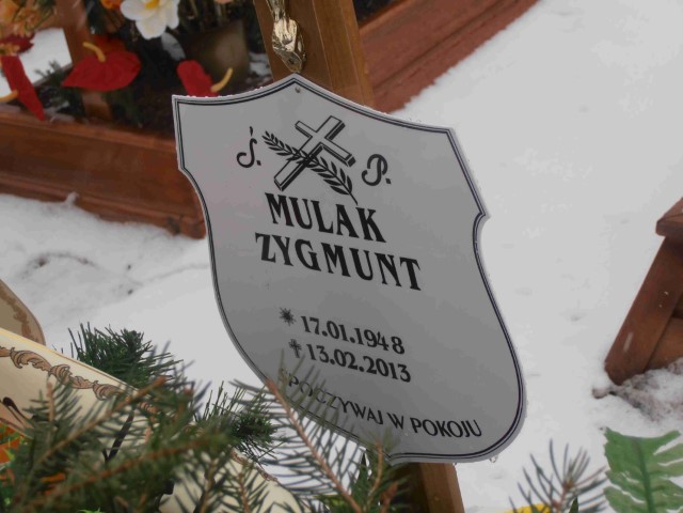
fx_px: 1736
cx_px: 342
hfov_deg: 22.3
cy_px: 256
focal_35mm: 88
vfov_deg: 16.8
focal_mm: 15.51
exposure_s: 1/320
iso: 80
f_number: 5.1
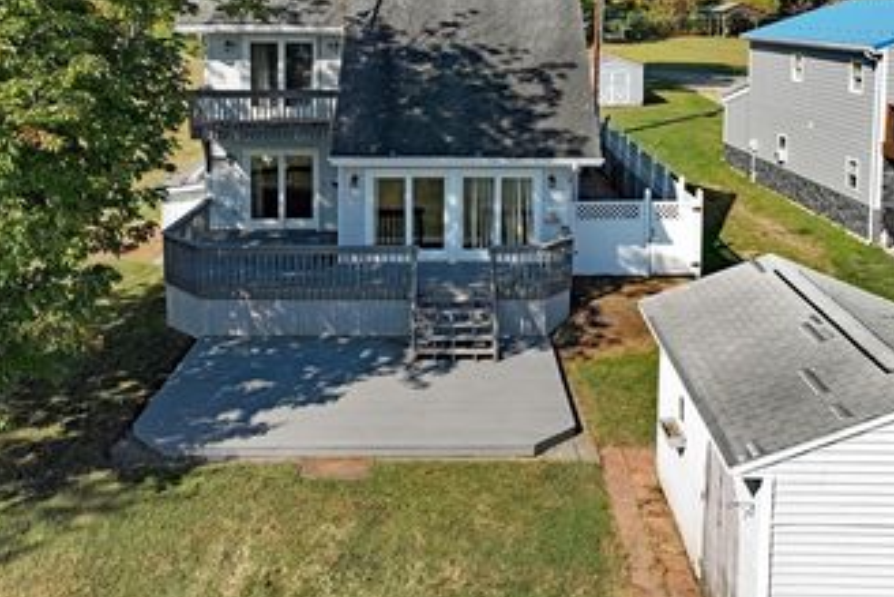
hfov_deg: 50.7
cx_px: 452
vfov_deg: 33.8
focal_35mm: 38
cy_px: 102
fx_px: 944
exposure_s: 1/60
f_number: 2.8
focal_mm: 12.29
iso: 130
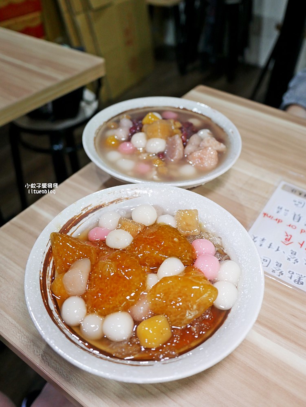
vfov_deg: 63.4
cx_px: 153
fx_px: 330
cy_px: 204
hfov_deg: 49.8
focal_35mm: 28
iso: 500
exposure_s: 1/60
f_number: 2.5
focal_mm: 14
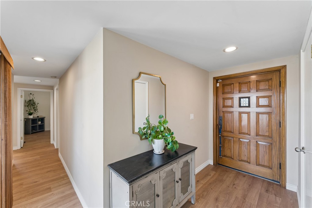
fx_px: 121
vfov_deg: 81.2
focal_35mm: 14
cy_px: 104
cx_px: 156
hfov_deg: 104.3
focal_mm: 14
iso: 100
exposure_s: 1.6
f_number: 13
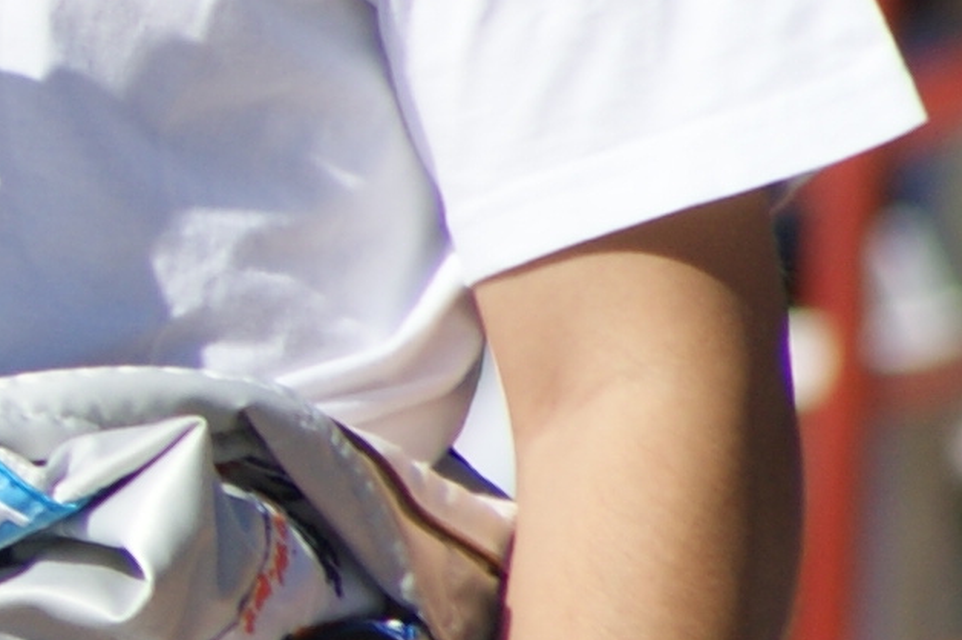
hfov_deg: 0.9
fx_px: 58569
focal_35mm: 2193
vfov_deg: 0.6
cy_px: 256
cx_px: -1717
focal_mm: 200
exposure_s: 1/500
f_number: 6.3
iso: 100
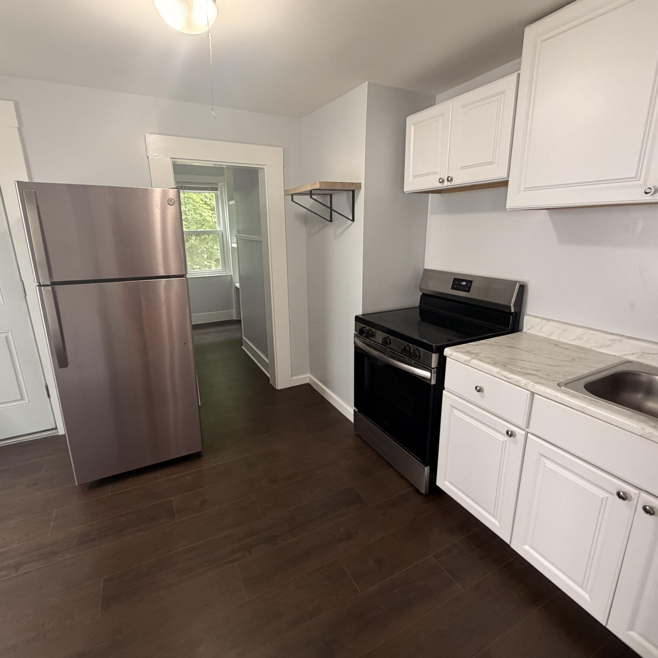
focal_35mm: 17
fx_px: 366
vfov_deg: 84.0
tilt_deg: -15.4
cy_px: 321
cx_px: 325
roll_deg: +0.0
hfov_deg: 84.0
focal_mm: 2.22
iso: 320
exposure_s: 1/88
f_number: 2.2
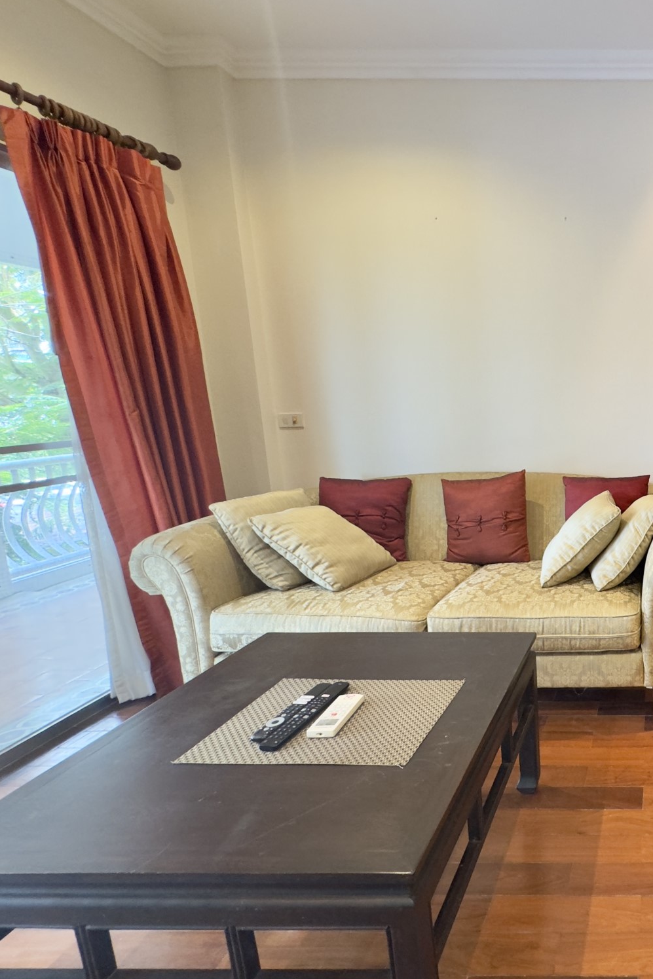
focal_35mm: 20
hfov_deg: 49.7
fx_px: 544
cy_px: 478
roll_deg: +0.2
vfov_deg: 84.0
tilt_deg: -8.8
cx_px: 661
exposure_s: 1/50
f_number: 2.2
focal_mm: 2.22
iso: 250
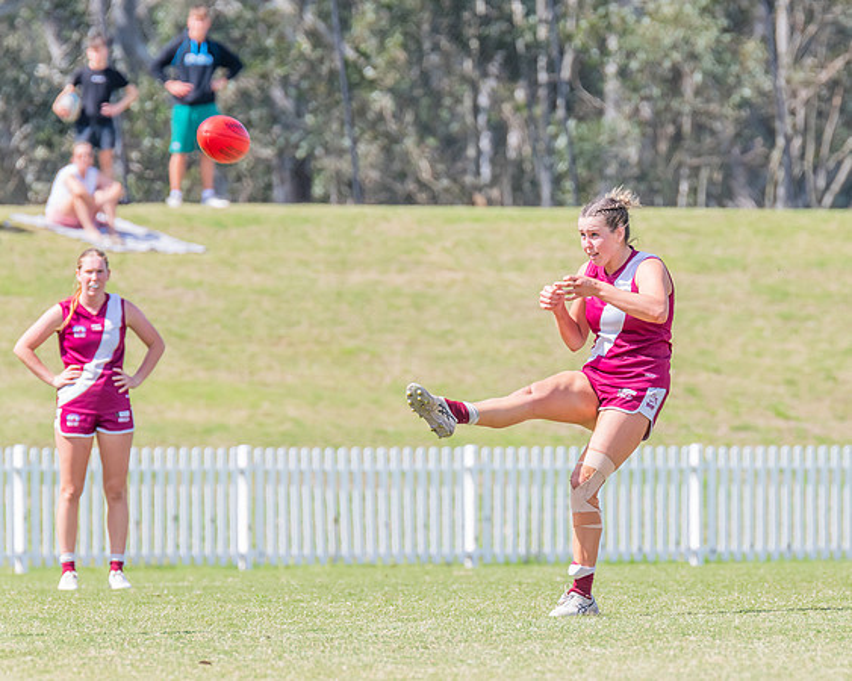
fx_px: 13872
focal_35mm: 550
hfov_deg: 3.5
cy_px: 363
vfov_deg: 2.8
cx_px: 579
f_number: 9
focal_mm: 420
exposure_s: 1/1250
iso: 800
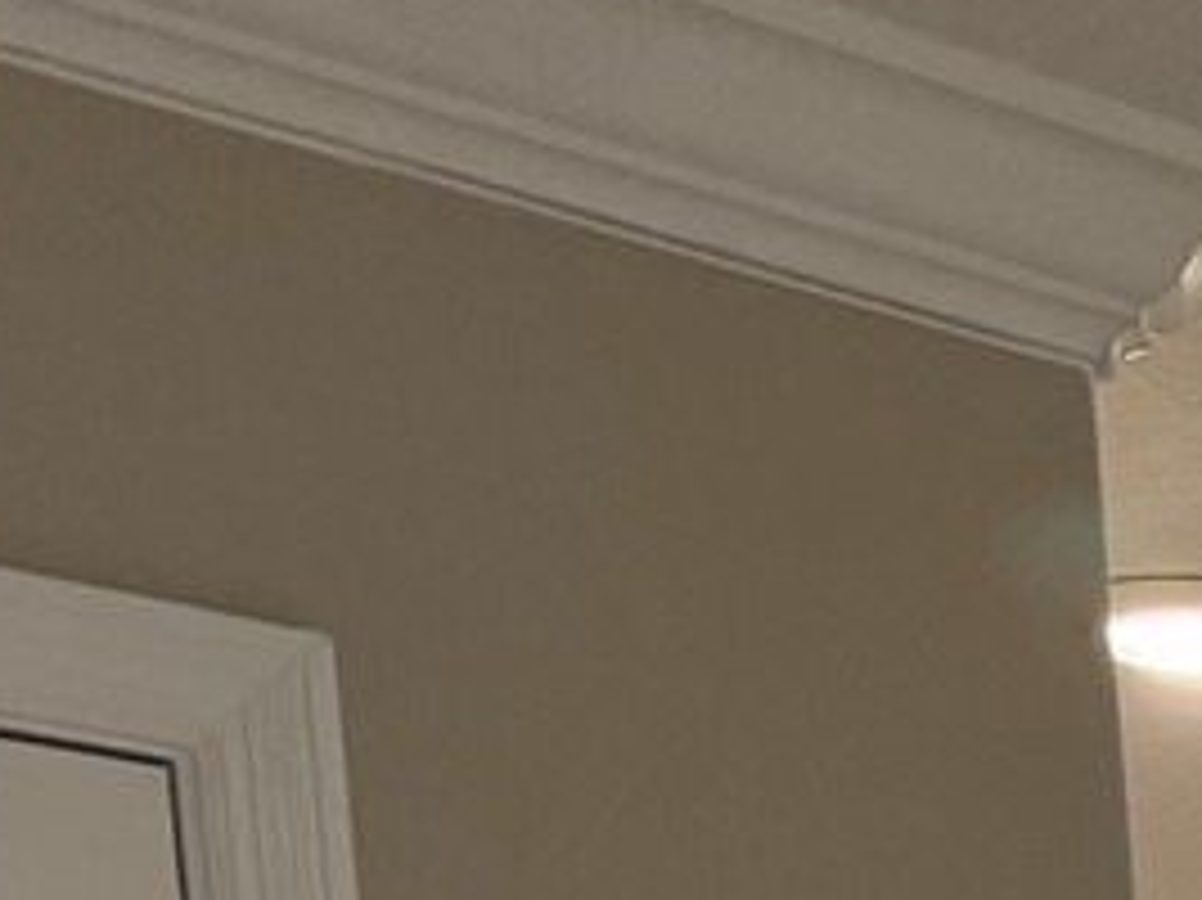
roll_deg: +3.6
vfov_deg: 8.9
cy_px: 2416
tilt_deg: -3.6
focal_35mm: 144
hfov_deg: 10.9
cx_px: 3178
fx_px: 4998
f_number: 1.78
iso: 200
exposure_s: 1/193
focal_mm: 6.76
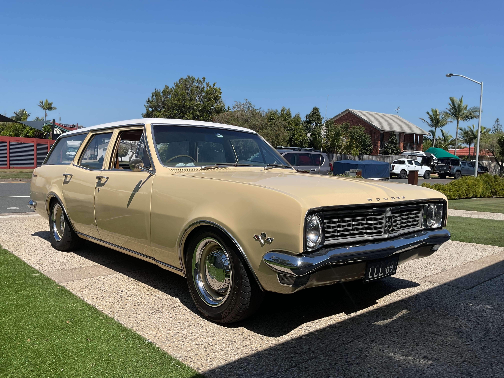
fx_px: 422
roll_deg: -1.2
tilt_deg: -4.1
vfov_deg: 48.2
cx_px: 252
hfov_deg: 61.7
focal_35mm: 29
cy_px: 189
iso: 16
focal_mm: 3
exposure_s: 1/2801
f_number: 1.8
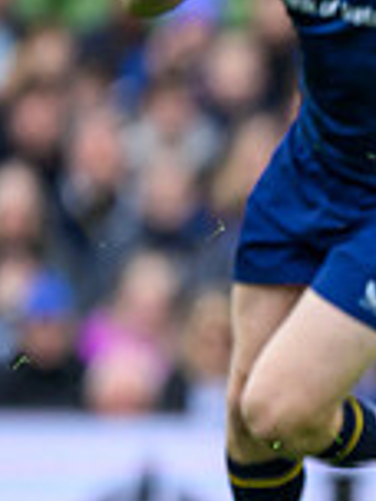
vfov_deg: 0.7
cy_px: 287
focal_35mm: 2784
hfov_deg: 0.5
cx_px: 966
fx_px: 40320
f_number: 4
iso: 1000
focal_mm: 560
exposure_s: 1/1600
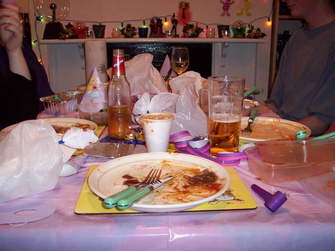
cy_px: 126
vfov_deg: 37.7
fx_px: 368
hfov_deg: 49.0
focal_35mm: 38
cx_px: 168
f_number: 2.8
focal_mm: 8
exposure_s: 1/30
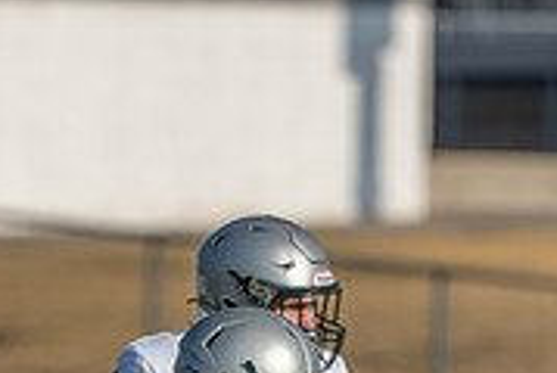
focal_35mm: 1215
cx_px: 165
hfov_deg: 1.7
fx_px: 18830
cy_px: 583
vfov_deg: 1.1
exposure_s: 1/1250
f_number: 5.6
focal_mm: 376
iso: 200
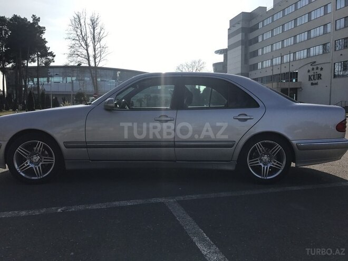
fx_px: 281
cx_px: 174
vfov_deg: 49.7
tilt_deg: -4.9
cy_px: 130
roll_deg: -0.1
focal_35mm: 28
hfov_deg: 63.4
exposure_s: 1/5051
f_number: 1.8
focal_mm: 3.99
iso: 20
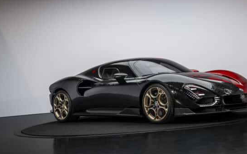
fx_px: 417
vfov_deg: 21.0
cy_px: 67
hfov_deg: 32.9
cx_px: 146
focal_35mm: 62
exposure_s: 1/8
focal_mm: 50
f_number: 11
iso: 100
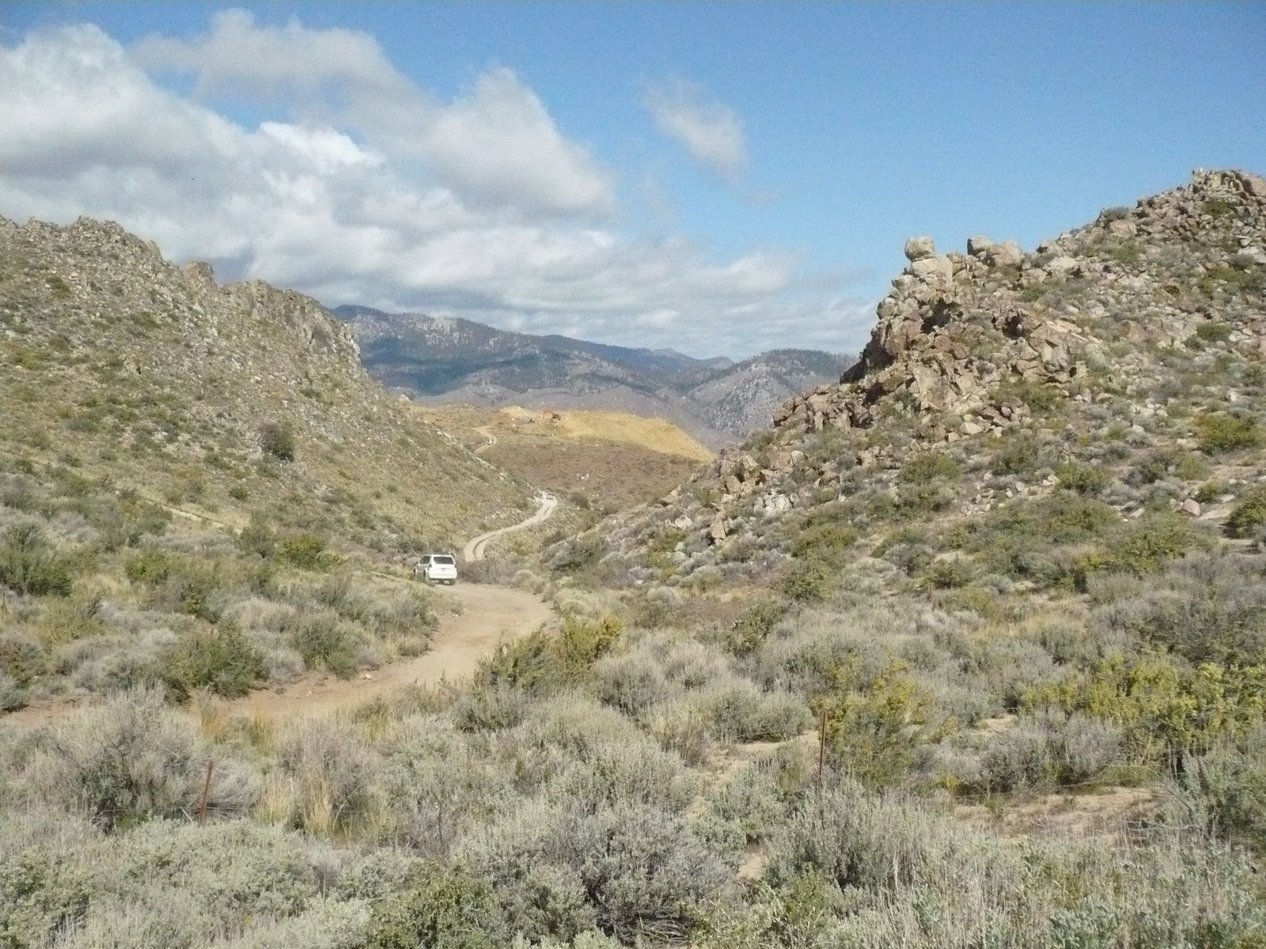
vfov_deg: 40.7
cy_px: 474
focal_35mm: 35
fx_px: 1280
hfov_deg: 52.6
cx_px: 633
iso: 800
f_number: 8
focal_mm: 5.8
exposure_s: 1/2000
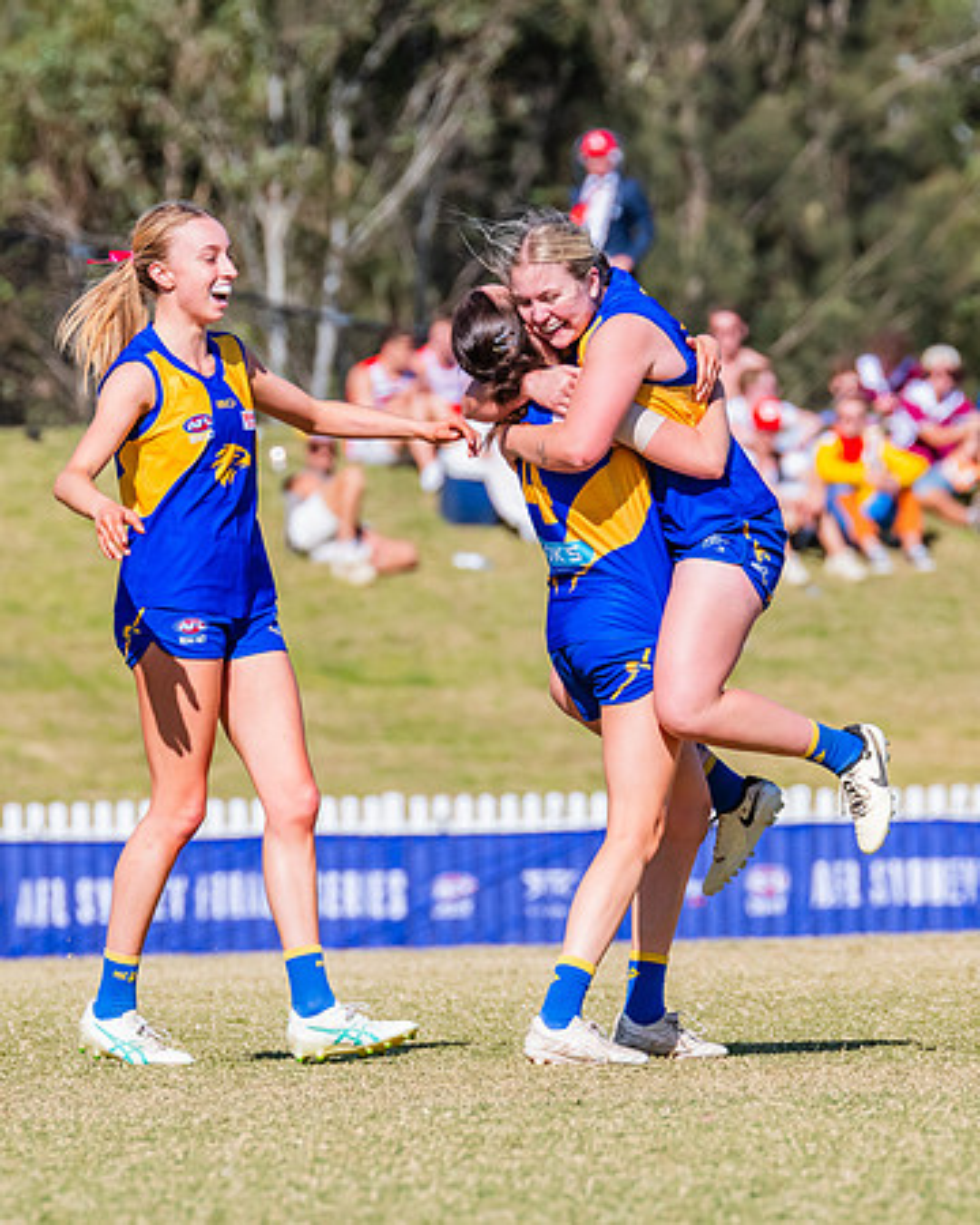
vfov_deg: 2.8
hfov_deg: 2.3
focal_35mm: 680
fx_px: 24642
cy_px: 450
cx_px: 510
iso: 800
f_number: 10
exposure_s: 1/1600
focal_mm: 380
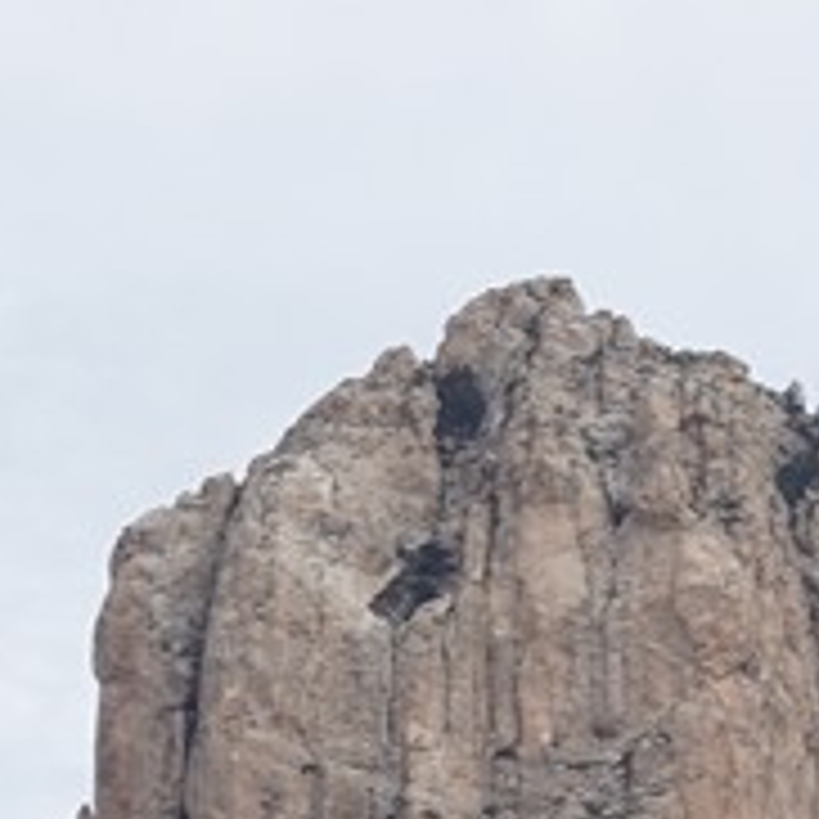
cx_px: 1264
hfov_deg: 3.7
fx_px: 12501
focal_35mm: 467
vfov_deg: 3.7
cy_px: 2048
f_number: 14
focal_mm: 50
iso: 100
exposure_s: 1/100
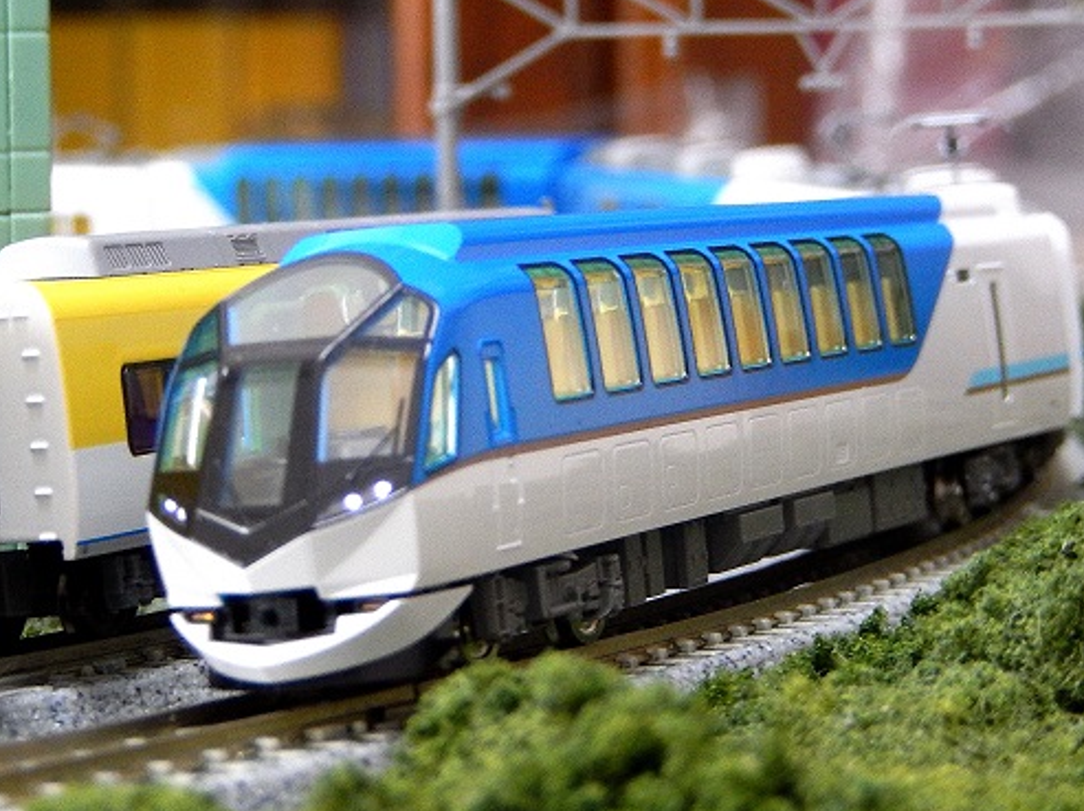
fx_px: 4224
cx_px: 411
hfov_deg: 14.6
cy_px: 423
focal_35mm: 135
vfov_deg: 11.0
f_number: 5.2
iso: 500
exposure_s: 1/15
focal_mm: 17
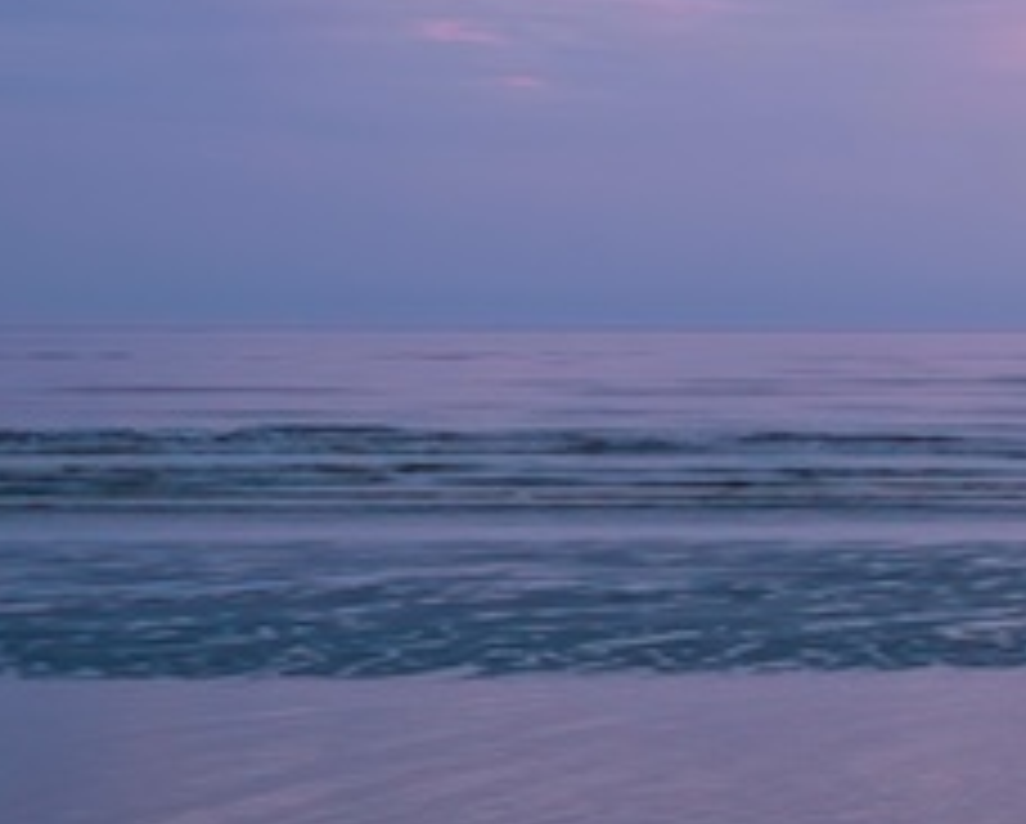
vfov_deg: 10.4
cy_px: 290
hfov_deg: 11.8
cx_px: 1989
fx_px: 4500
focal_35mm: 148
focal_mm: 24
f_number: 4.5
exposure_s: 1/75
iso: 400
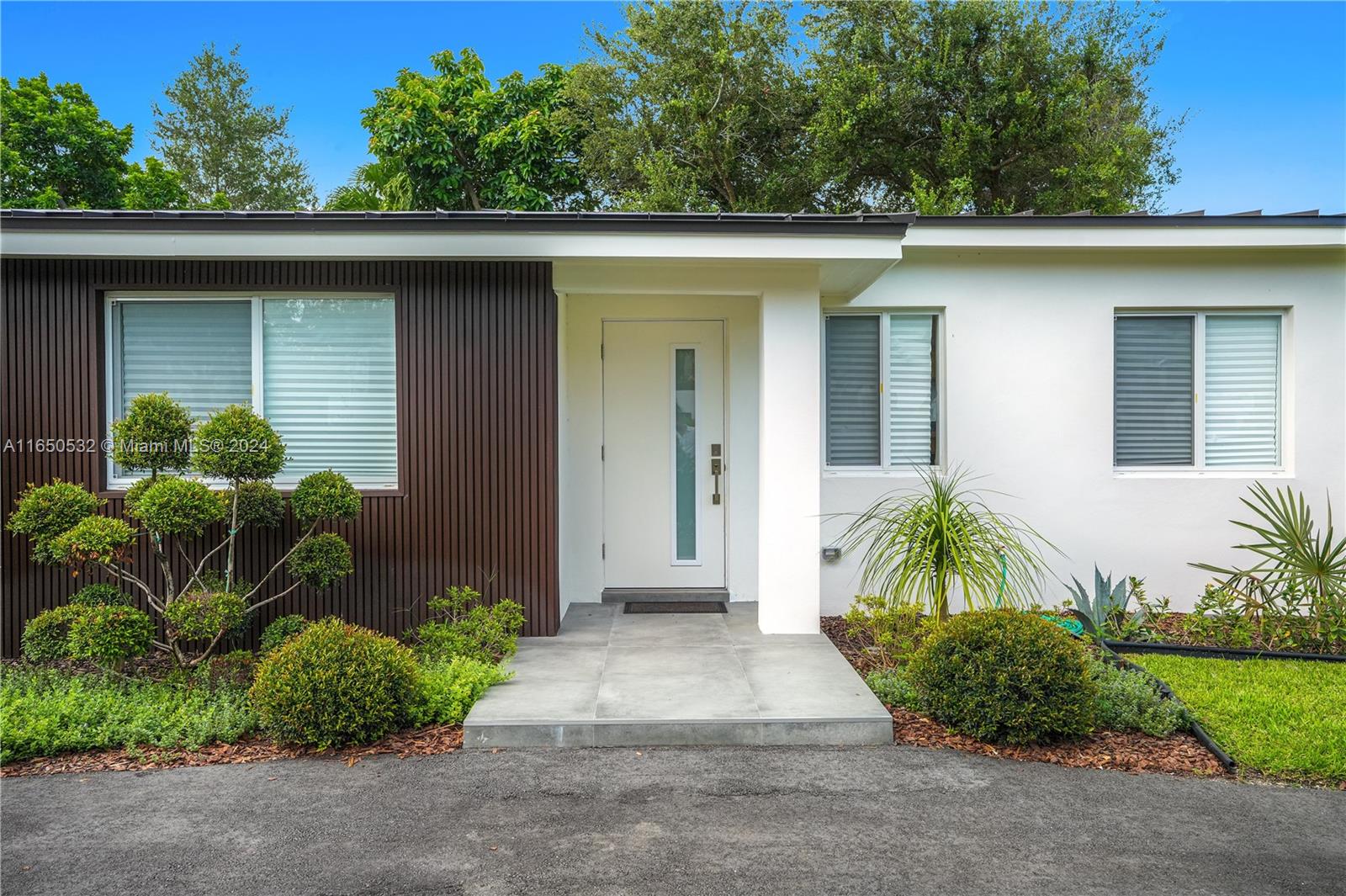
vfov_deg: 49.5
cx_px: 673
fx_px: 972
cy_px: 448
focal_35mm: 26
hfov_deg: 69.4
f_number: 6.3
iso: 640
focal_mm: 26
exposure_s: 1/2500
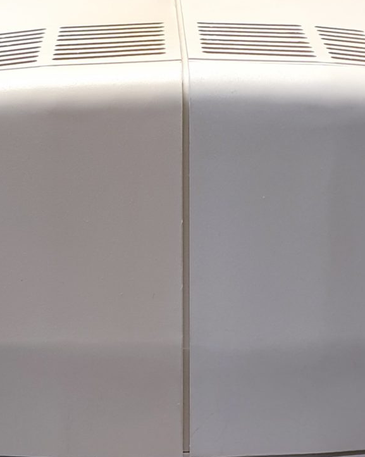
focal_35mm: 90
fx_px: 1216
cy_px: 408
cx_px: 189
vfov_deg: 20.8
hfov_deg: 17.1
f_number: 2.4
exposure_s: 1/100
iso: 64
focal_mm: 4.3
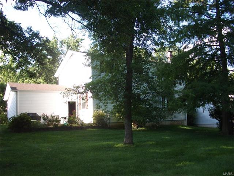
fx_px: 237
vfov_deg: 40.7
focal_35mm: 35
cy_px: 88
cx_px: 117
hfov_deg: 52.6
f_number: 2.6
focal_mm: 5.8
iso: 80
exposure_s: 1/125
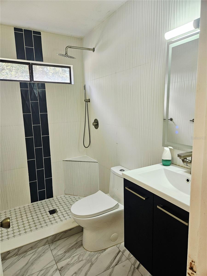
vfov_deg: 73.9
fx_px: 183
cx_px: 104
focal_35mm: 23
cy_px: 138
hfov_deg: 58.9
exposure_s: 1/120
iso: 125
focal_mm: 5.4
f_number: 1.8
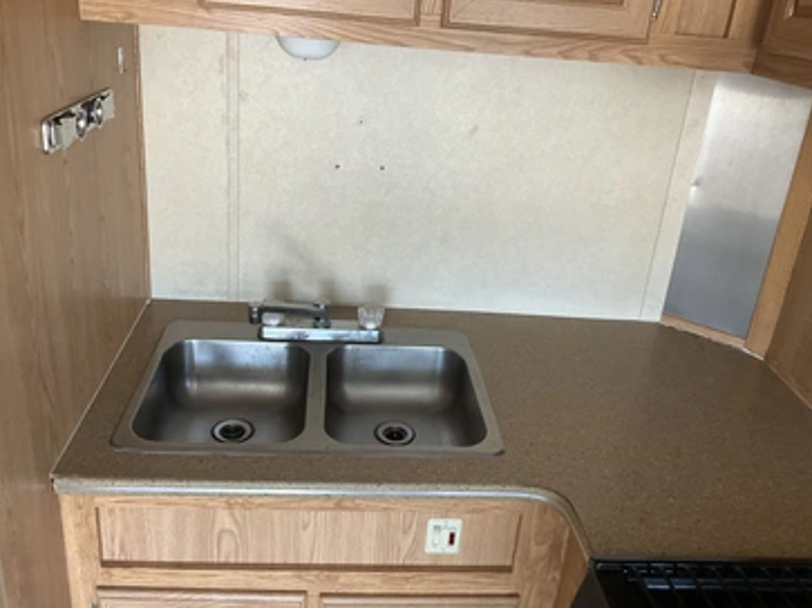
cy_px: 277
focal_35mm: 32
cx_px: 400
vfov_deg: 44.1
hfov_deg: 56.8
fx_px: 750
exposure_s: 1/60
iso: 100
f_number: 1.8
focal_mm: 3
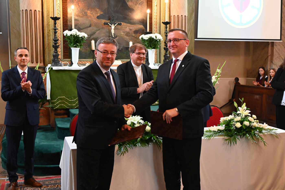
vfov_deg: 33.4
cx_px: 142
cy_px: 95
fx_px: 317
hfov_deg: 48.4
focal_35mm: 40
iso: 5600
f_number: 5
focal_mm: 40
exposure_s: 1/60
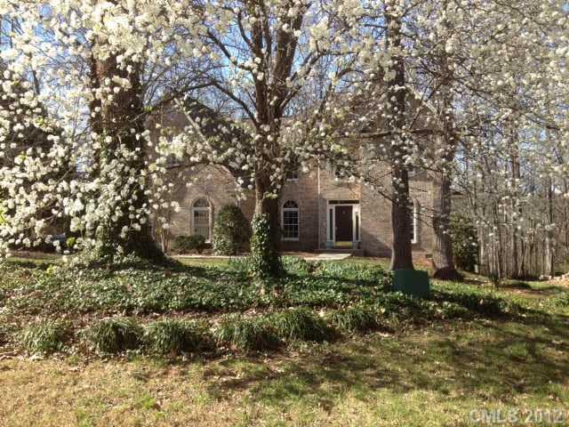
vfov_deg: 40.7
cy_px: 214
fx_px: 575
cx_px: 284
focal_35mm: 35
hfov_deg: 52.6
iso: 80
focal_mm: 4.28
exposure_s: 1/642
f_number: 2.4
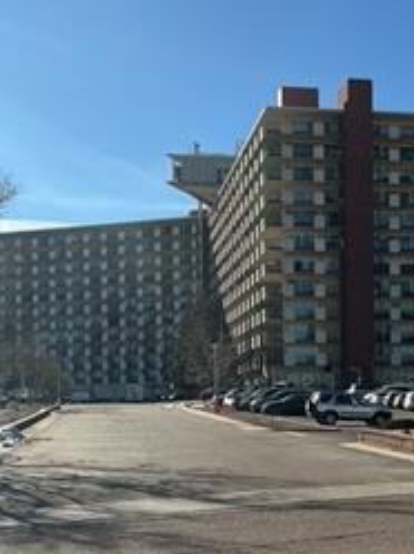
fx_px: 895
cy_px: 394
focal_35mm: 56
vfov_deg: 33.9
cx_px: 258
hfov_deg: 26.0
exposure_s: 1/2227
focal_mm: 3
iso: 25
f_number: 1.8
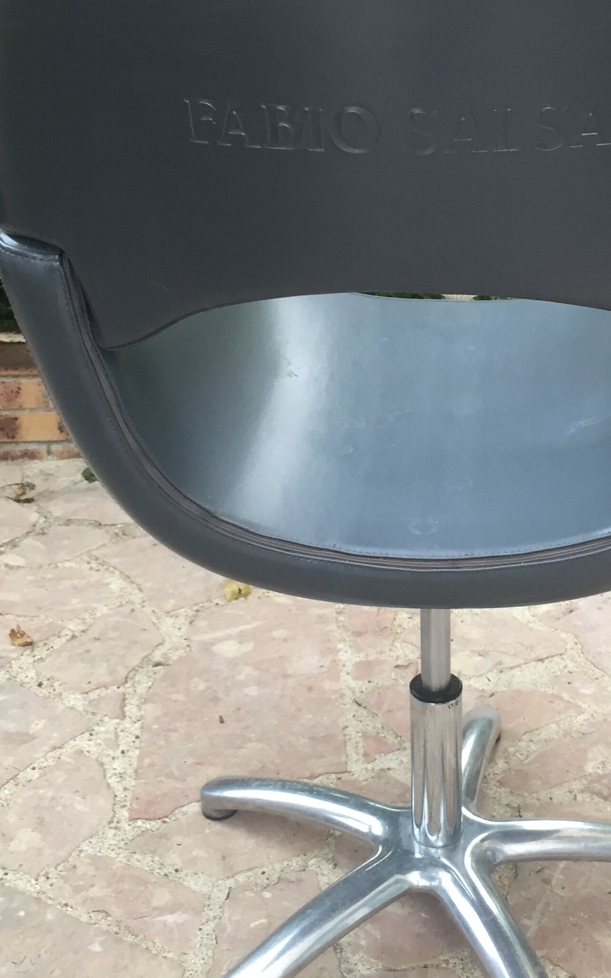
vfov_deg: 41.0
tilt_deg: -24.1
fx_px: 1305
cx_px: 408
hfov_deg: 26.2
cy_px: 464
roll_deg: -0.7
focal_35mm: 49
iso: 32
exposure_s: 1/30
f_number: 2.2
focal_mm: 4.15
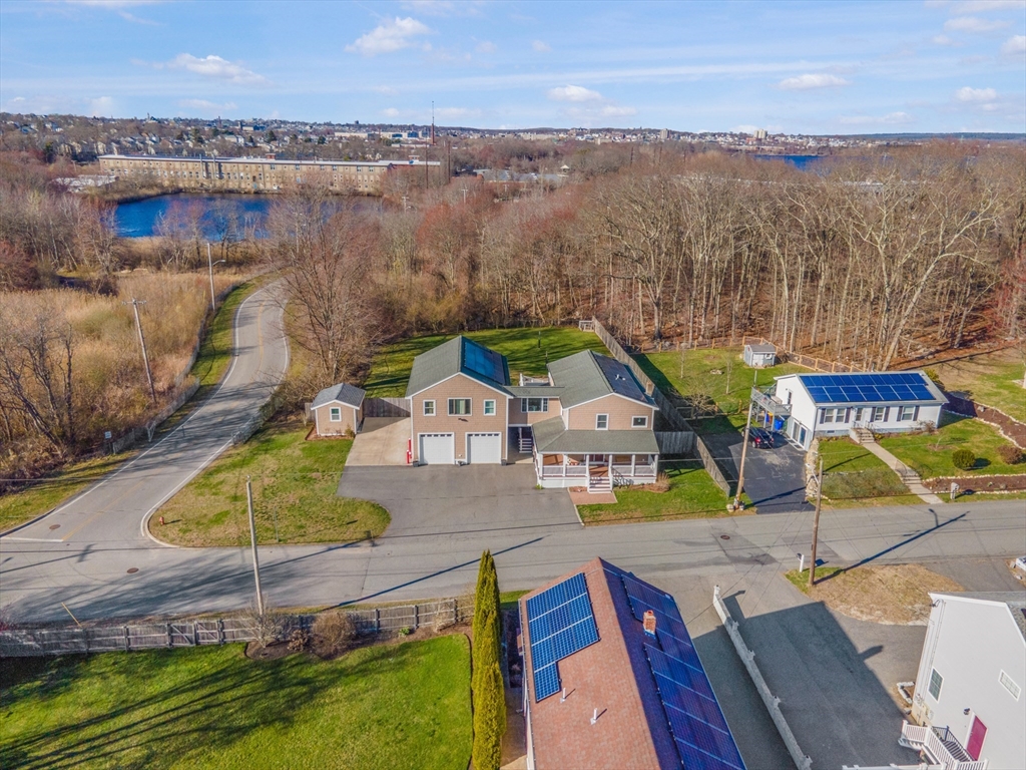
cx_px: 513
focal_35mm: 24
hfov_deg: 71.6
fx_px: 711
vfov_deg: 56.8
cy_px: 385
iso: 110
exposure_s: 1/1250
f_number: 2.8
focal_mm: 4.5
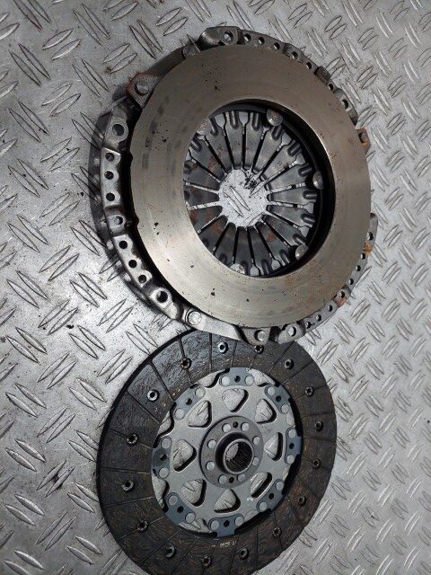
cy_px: 288
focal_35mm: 25
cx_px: 216
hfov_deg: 54.9
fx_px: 415
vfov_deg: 69.4
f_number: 1.8
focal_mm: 5.23
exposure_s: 1/100
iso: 80
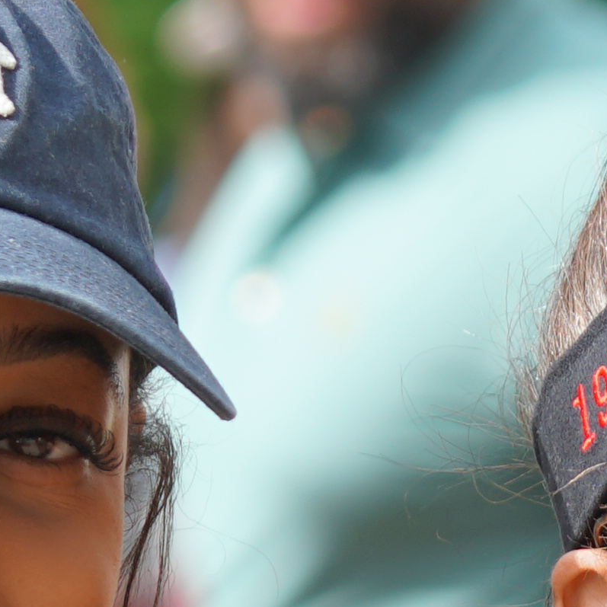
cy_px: 1008
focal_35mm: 1036
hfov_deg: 1.7
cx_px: 1061
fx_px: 20553
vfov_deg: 1.7
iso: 100
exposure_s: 1/250
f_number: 4.5
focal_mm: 108
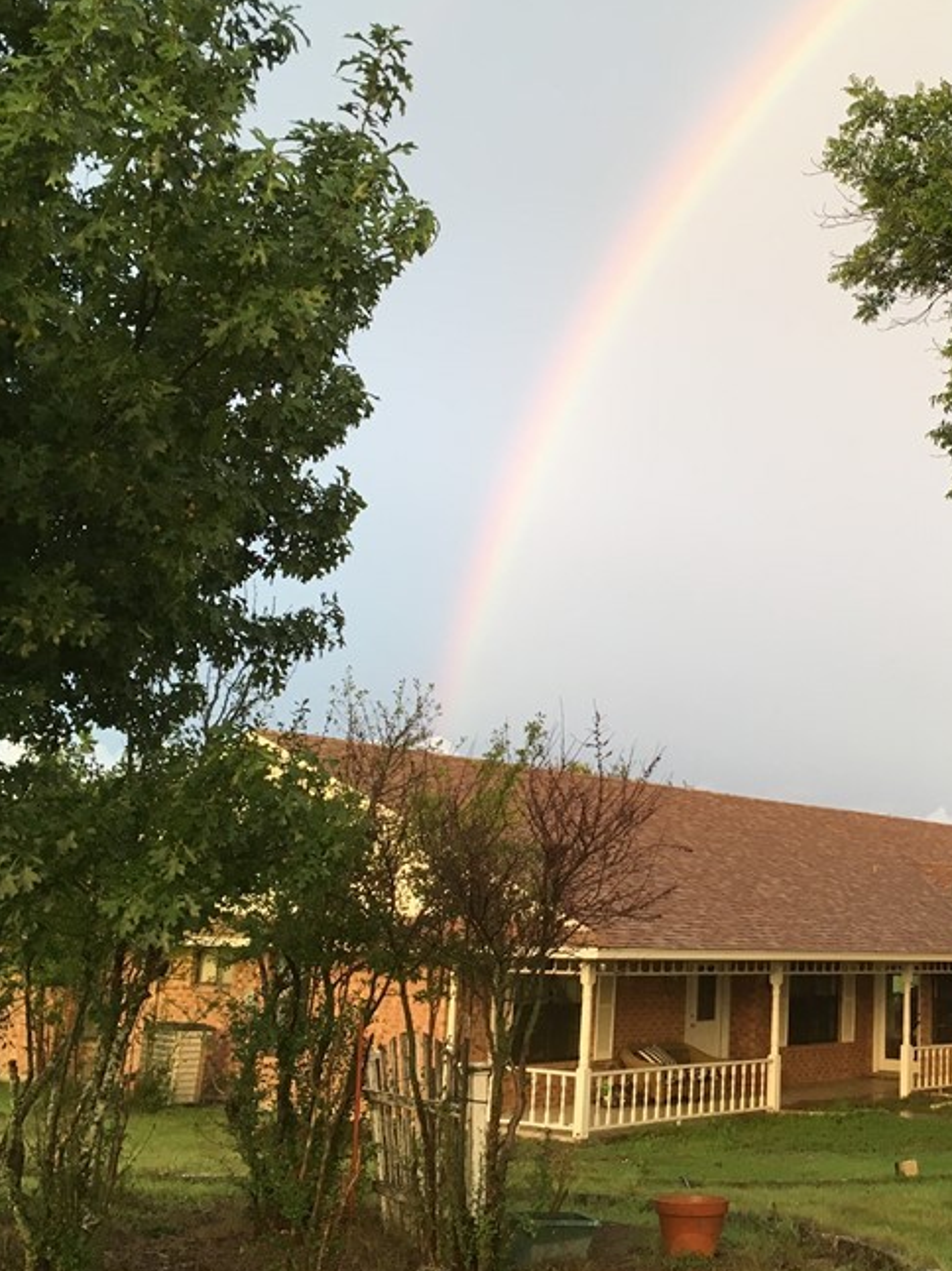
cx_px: 785
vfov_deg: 41.2
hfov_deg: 30.6
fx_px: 1688
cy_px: 557
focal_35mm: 46
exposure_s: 1/30
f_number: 2.2
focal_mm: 4.15
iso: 32
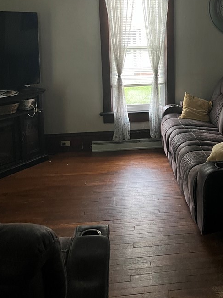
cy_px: 82
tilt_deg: -8.4
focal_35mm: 41
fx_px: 352
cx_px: 165
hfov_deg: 34.5
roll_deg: +0.6
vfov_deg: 44.5
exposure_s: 1/42
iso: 500
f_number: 1.5
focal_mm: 5.7
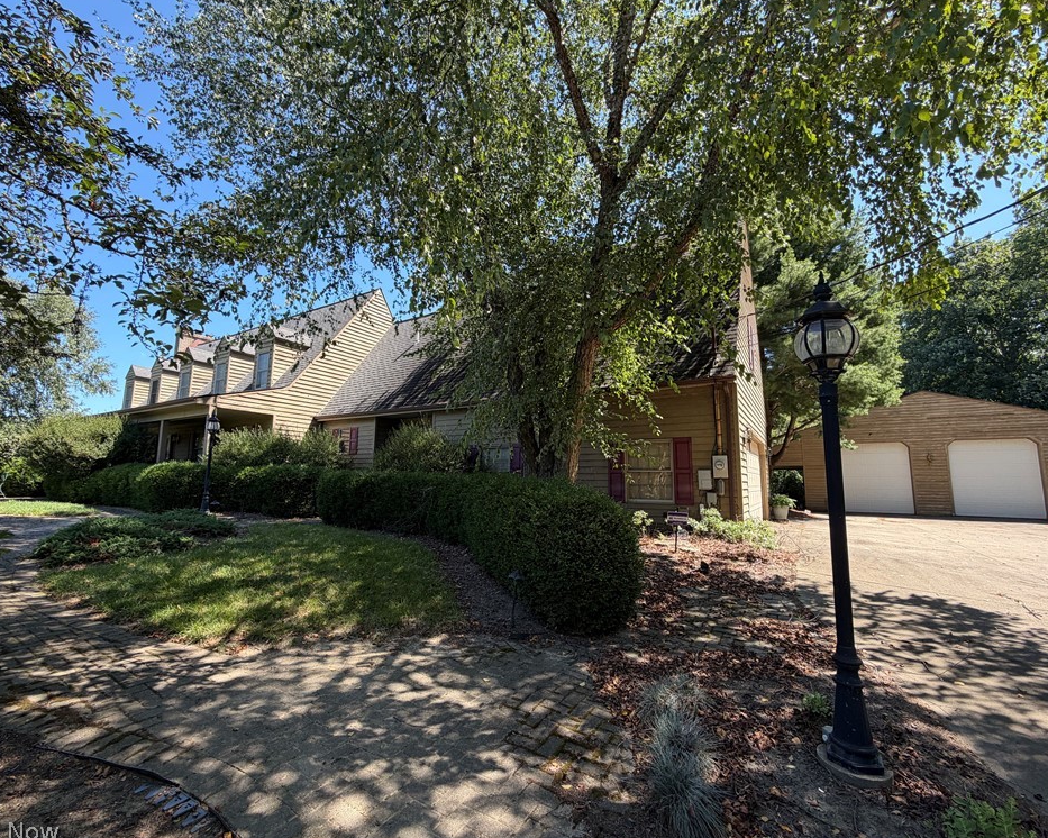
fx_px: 465
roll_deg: -0.9
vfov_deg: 84.0
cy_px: 419
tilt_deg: +7.9
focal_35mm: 15
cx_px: 518
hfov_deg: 96.8
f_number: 2.2
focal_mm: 2.22
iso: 40
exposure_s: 1/210
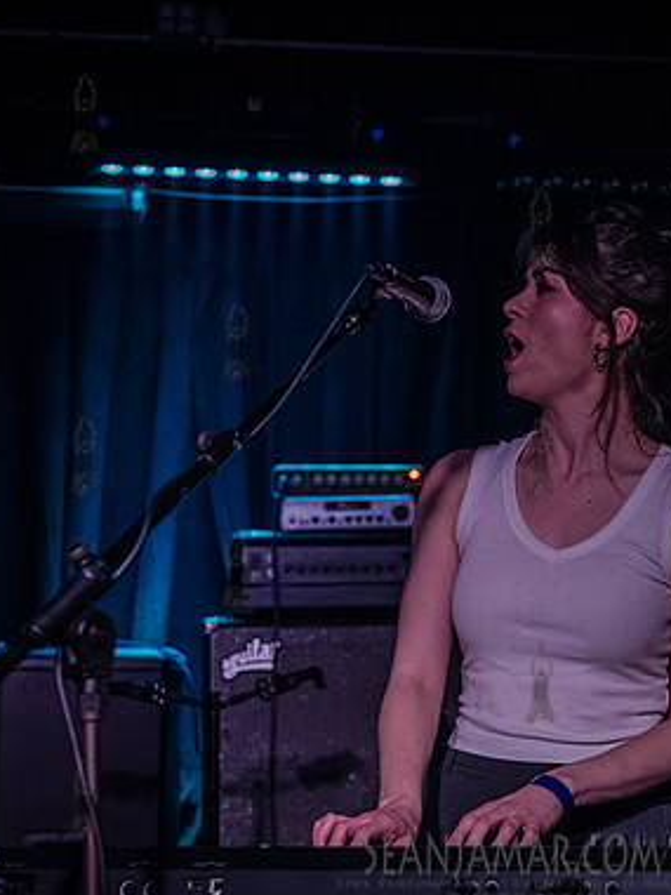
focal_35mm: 75
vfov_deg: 26.0
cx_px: 539
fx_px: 1938
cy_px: 453
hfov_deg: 19.4
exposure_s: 1/400
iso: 16000
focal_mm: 48
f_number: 3.2
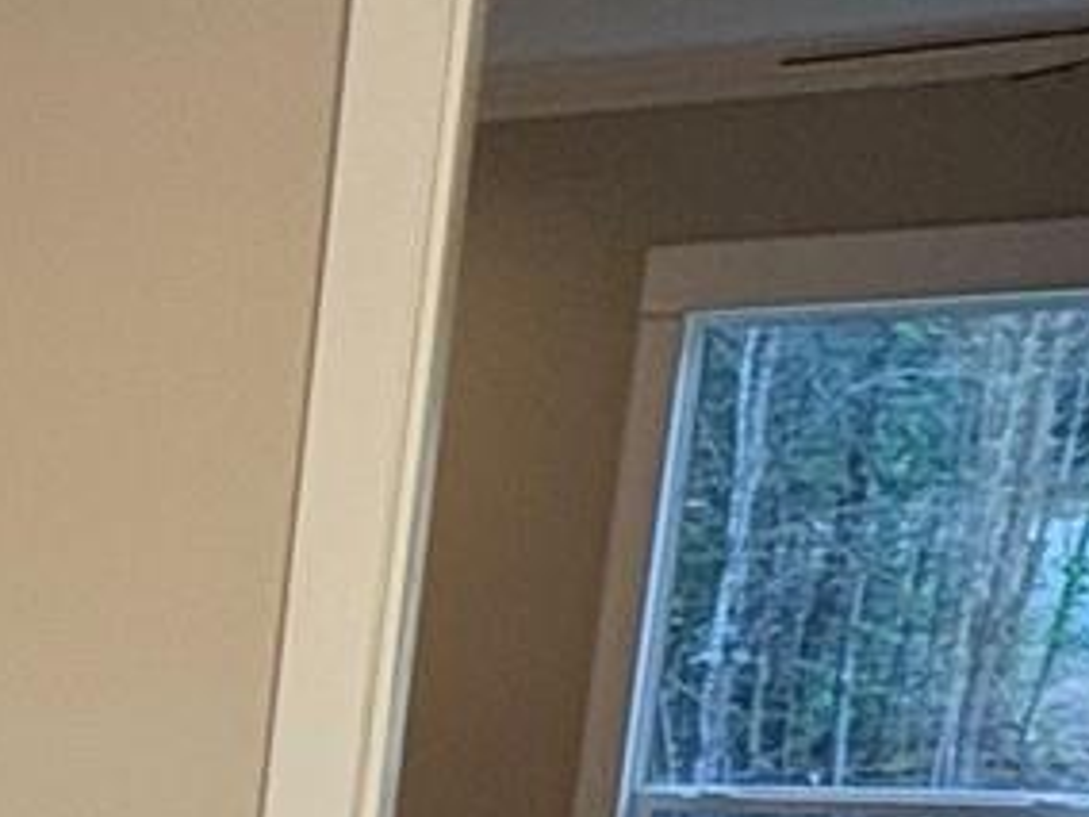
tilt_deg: -11.3
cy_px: 1258
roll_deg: +1.7
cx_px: -1618
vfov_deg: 13.7
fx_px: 3177
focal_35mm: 101
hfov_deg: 13.4
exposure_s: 1/120
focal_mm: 2.22
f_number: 2.2
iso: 160
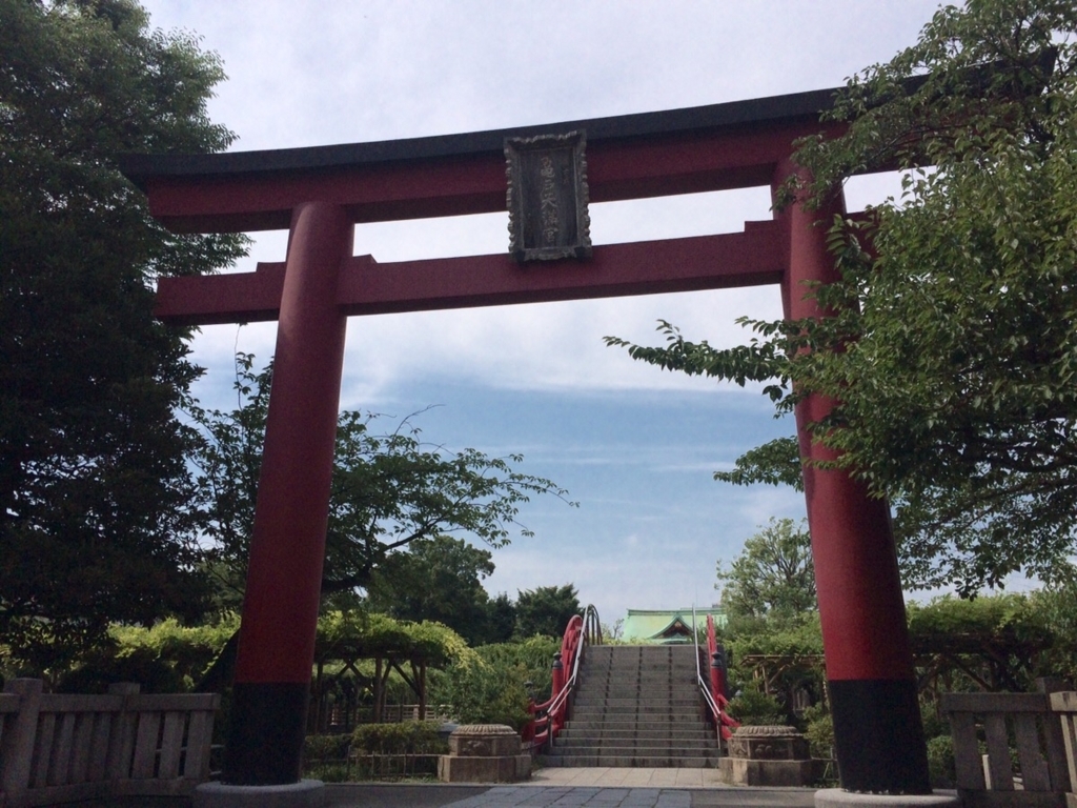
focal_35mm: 29
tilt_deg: +18.0
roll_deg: +0.6
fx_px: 902
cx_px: 538
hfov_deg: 61.7
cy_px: 404
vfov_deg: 48.2
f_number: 2.2
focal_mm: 4.15
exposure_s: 1/10309
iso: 40
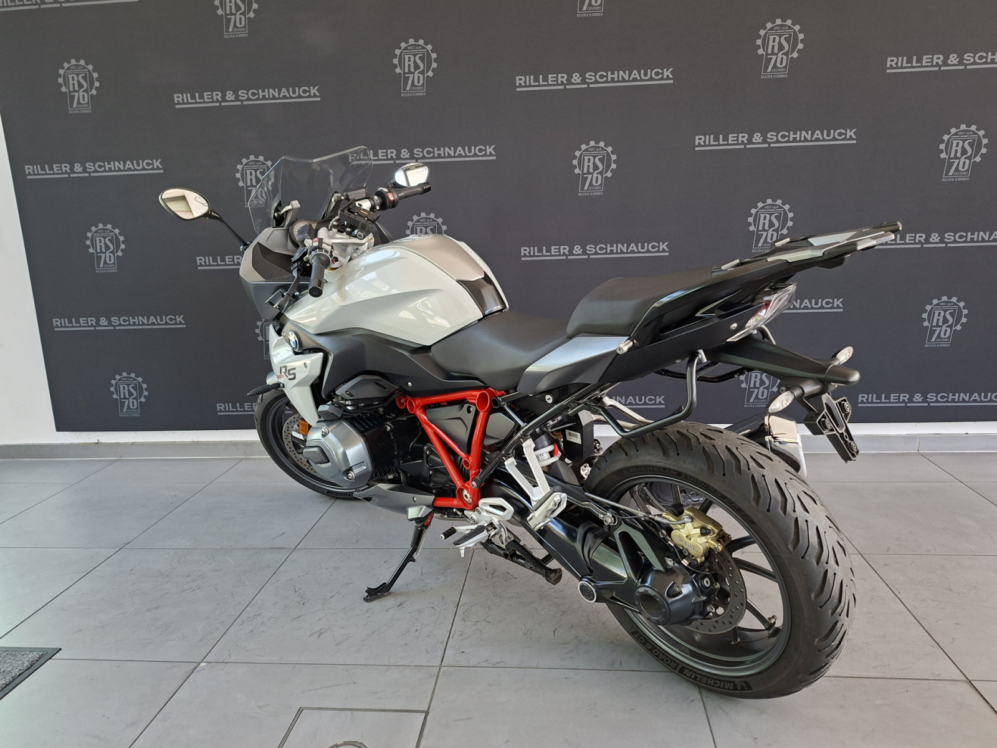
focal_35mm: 23
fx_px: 662
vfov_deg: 58.9
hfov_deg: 73.9
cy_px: 374
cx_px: 498
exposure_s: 1/120
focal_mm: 5.54
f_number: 1.8
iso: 200
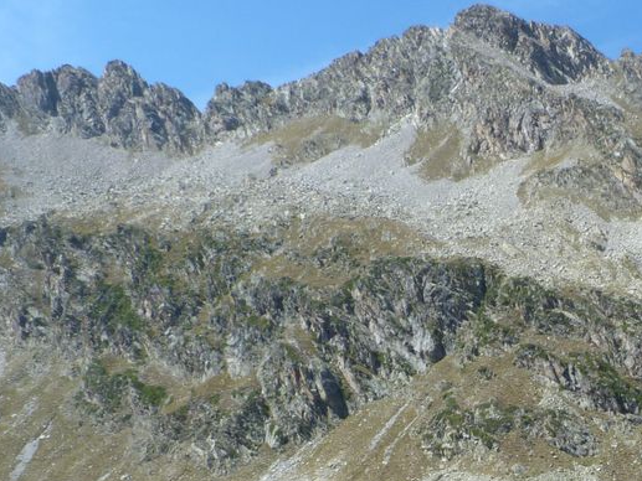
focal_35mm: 58
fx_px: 1076
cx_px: 559
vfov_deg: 24.2
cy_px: 477
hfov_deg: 31.9
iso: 80
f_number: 8
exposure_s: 1/100
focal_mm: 4.5
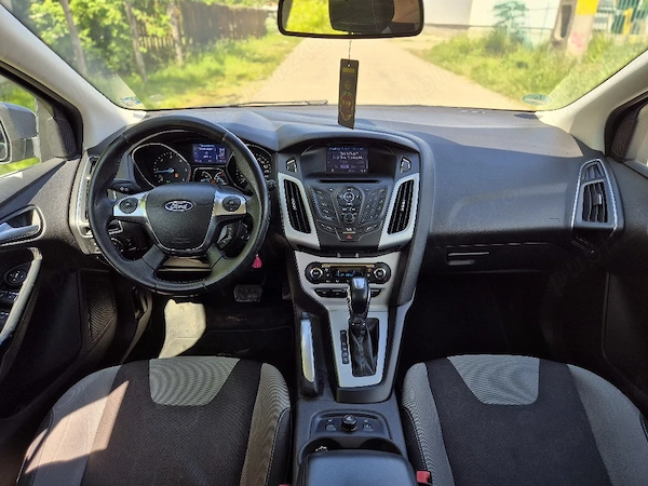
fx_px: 431
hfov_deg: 73.9
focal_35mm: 23
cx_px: 324
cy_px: 243
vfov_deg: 58.9
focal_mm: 5.4
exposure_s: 1/303
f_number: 1.8
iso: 25
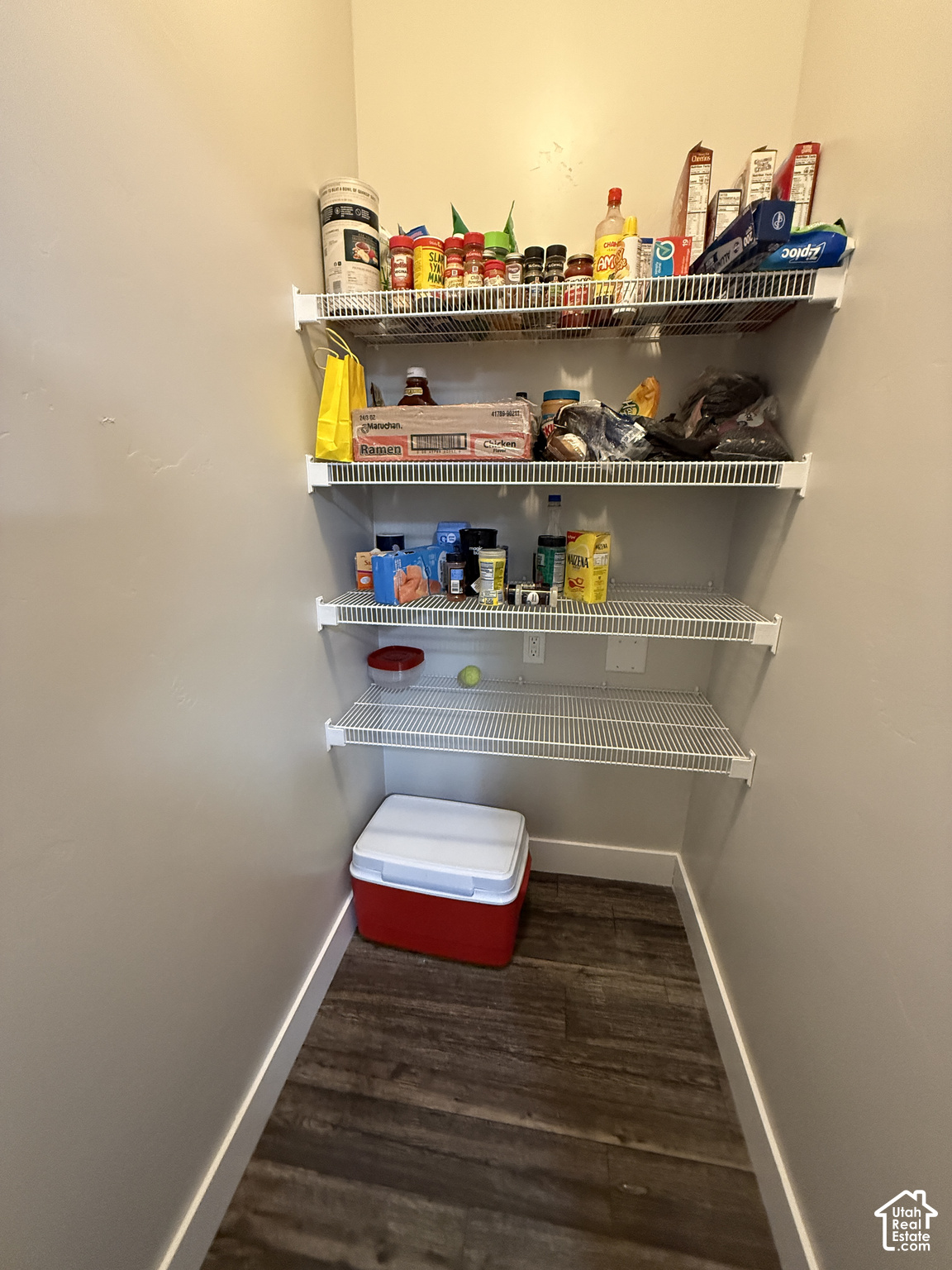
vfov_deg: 102.1
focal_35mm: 14
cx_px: 476
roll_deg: -1.5
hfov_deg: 85.7
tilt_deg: -16.1
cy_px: 635
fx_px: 513
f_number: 2.2
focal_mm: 2.22
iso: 800
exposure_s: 1/60
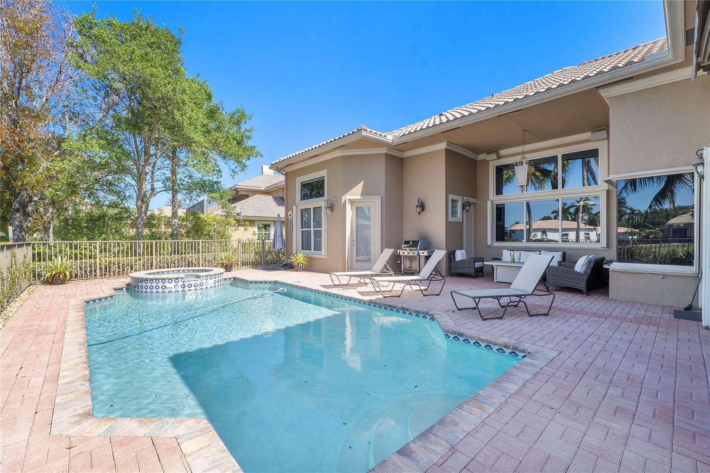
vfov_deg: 74.6
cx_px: 355
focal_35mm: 16
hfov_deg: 97.6
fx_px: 311
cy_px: 236
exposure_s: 1/80
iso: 100
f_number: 11
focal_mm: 10.5
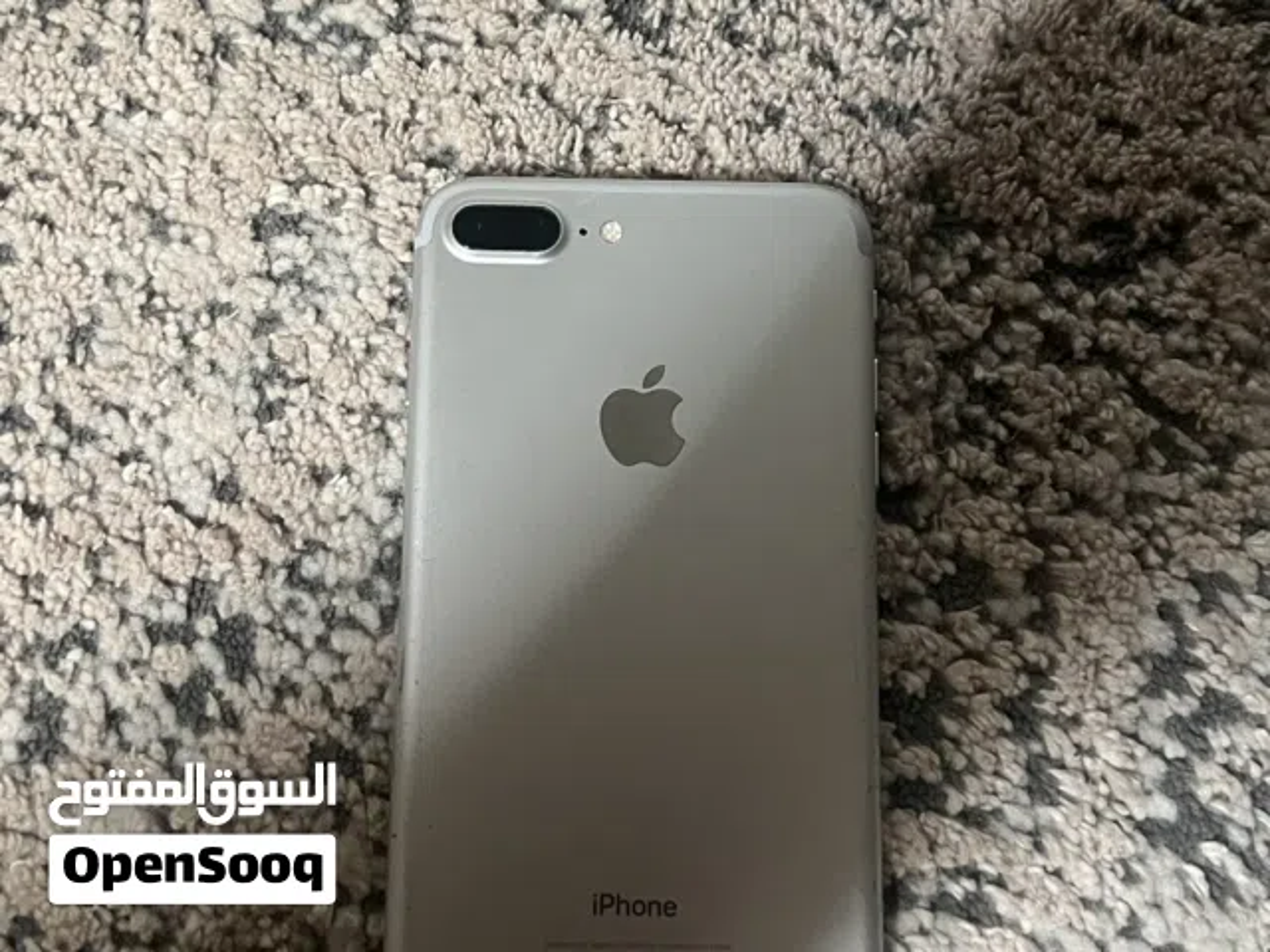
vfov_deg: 53.1
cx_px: 635
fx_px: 954
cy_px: 476
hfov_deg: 67.3
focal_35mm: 26
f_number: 1.5
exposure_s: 1/40
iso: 500
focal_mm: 5.7
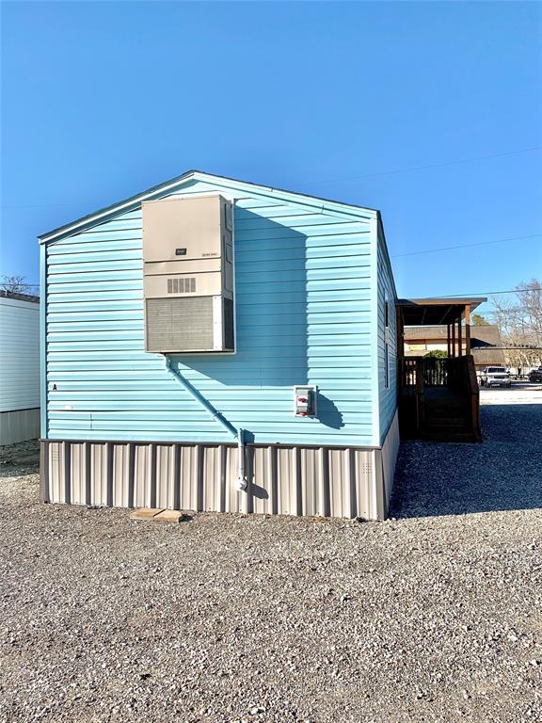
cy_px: 362
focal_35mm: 26
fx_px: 543
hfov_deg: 53.1
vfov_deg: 67.3
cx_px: 271
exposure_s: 1/2545
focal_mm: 4.25
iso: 25
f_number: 1.8
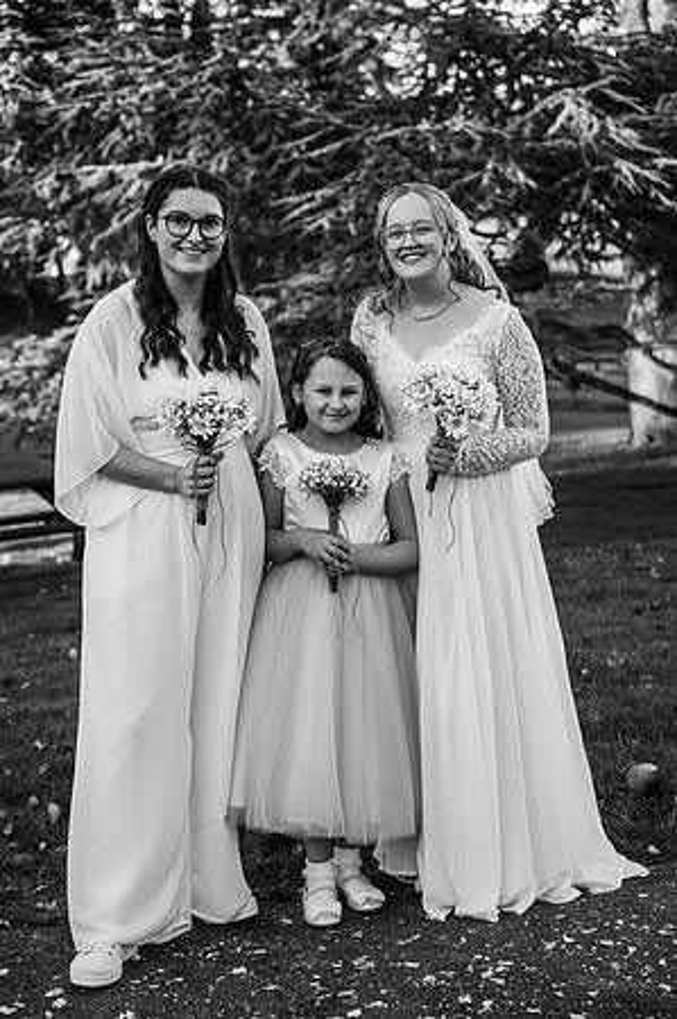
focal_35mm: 67
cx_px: 338
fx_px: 1894
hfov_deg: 20.3
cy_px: 510
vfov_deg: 30.1
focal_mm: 67
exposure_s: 1/320
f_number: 4
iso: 100
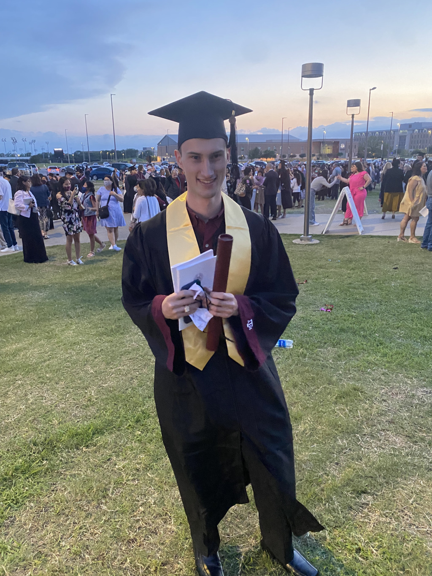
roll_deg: +1.0
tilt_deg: -17.0
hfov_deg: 53.1
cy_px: 288
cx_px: 216
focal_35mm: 26
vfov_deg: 67.3
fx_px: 433
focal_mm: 4.25
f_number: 1.8
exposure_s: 1/40
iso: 500
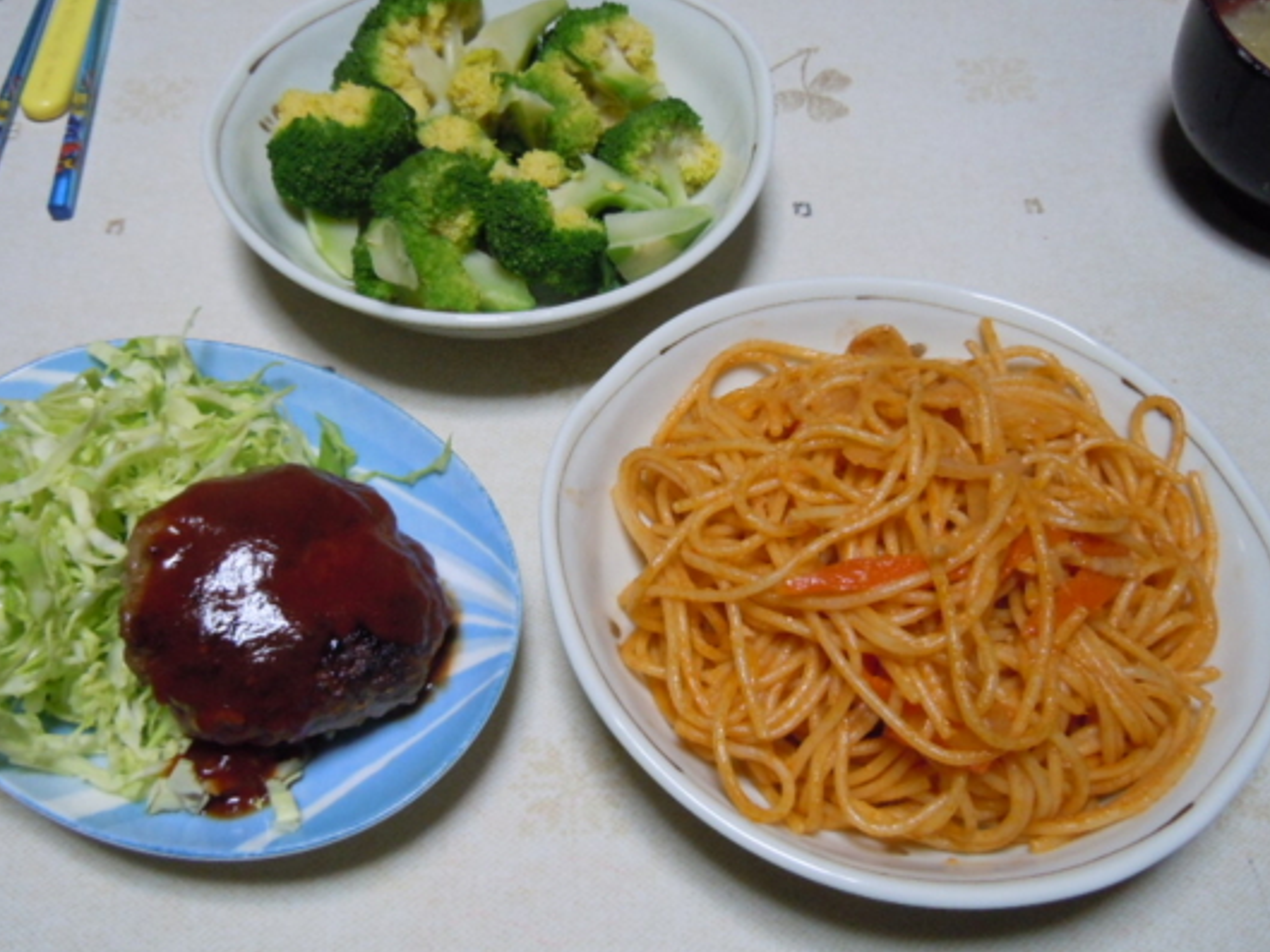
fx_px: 1248
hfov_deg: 53.9
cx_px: 576
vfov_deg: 41.7
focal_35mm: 34
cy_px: 415
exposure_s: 1/40
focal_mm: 5.4
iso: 400
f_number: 3.5
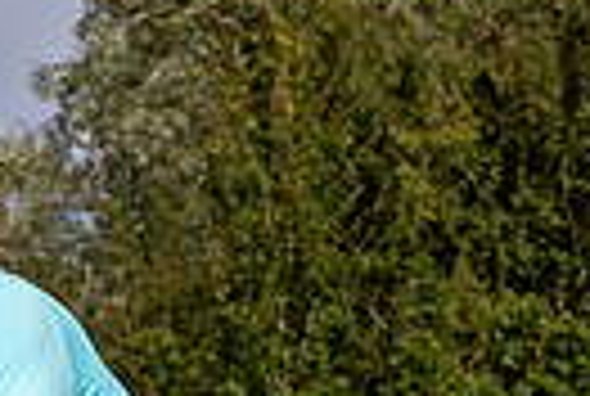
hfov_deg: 10.2
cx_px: -95
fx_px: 3269
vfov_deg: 6.9
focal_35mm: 199
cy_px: 335
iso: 200
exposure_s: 1/1600
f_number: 4.5
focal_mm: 45
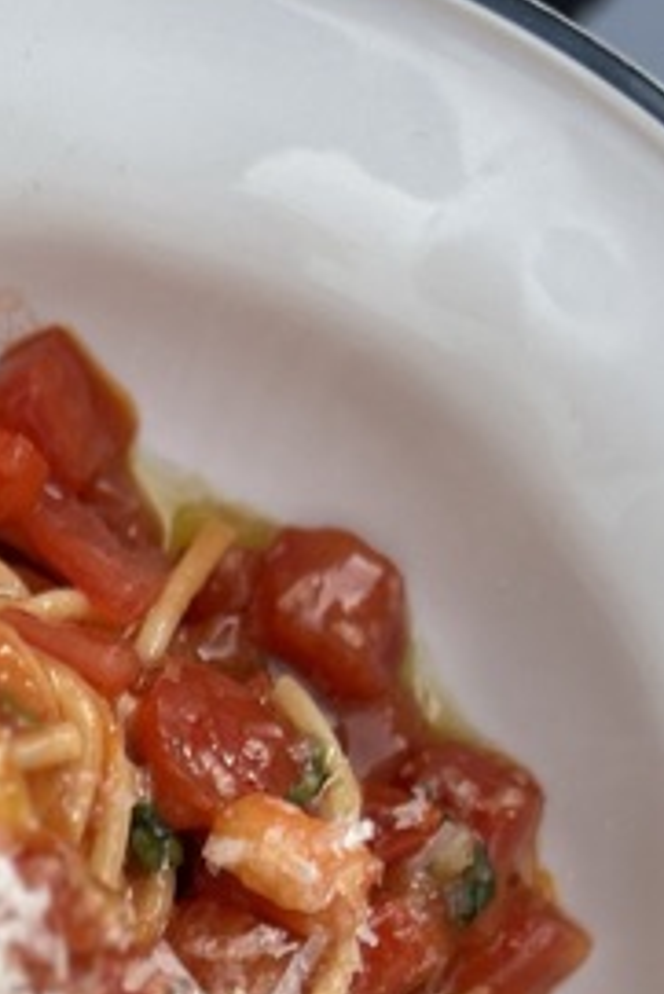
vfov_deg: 20.0
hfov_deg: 14.0
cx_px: -253
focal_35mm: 93
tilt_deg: -87.4
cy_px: 1319
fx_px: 2570
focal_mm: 5.7
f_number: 1.5
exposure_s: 1/121
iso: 32
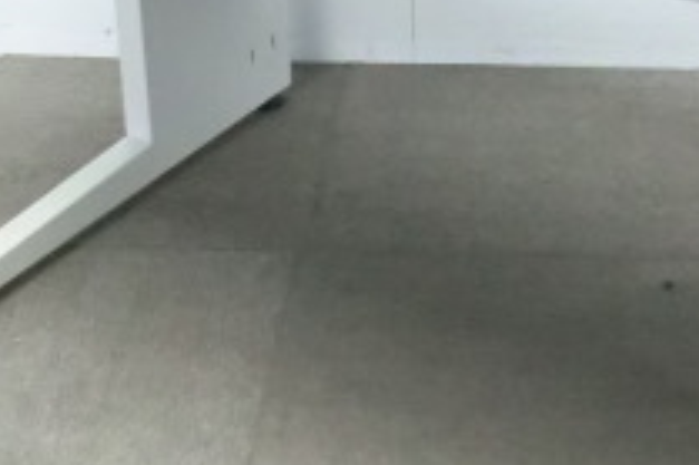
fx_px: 1979
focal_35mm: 102
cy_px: -57
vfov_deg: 13.1
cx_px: 528
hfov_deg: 19.9
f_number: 3.5
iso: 800
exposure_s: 1/40
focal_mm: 5.8
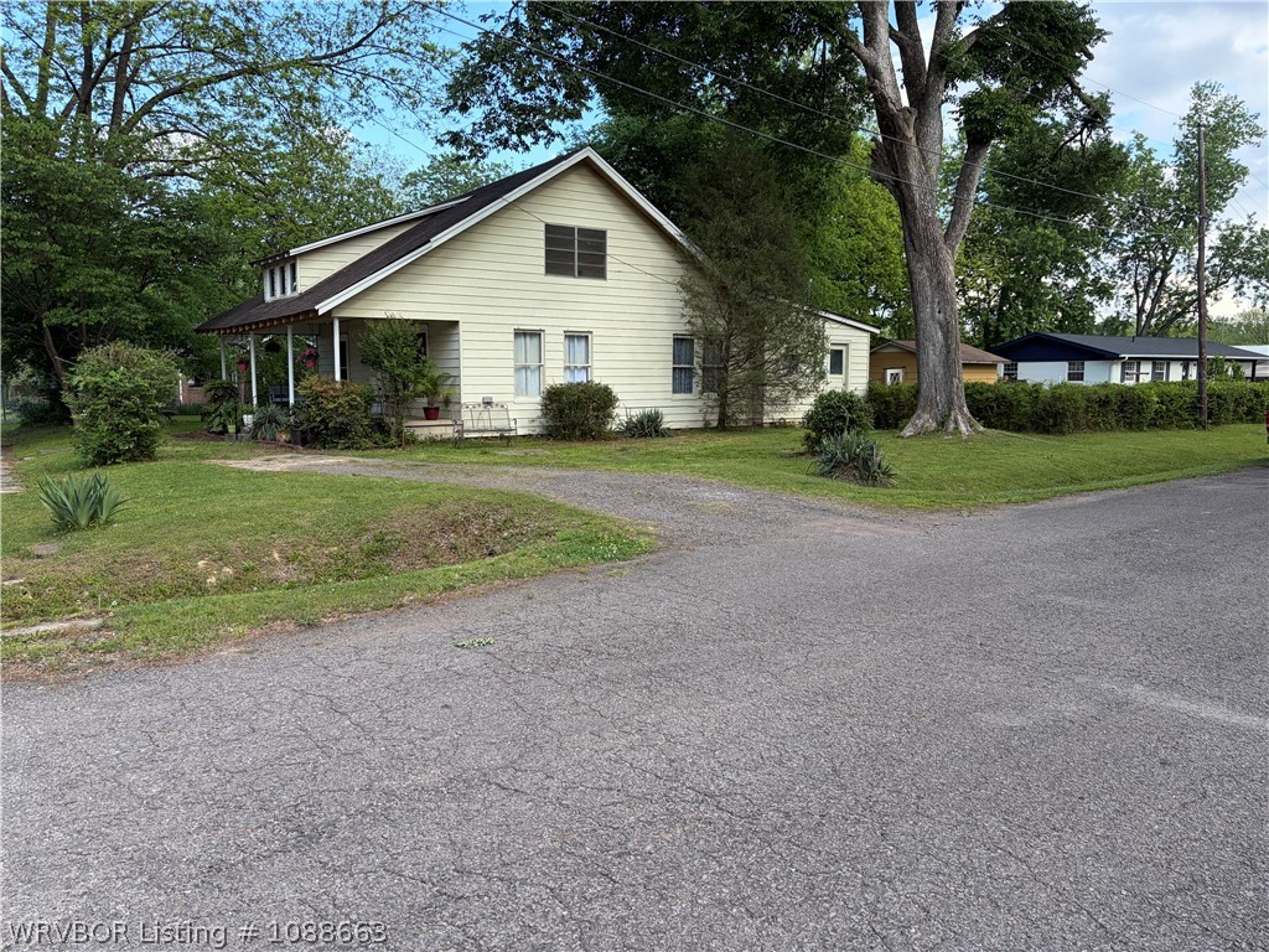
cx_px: 634
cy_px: 476
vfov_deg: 53.1
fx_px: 953
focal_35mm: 26
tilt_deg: -5.9
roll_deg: +0.7
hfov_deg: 67.3
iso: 64
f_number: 1.6
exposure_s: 1/687
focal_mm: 5.96
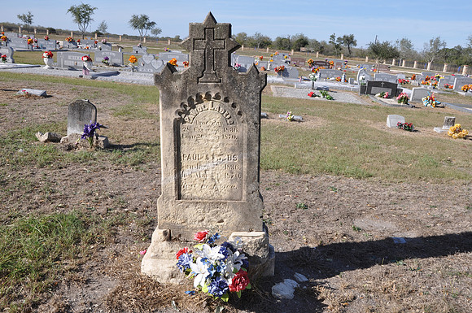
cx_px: 236
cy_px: 156
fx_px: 412
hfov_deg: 59.6
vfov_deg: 41.6
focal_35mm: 32
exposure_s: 1/125
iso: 200
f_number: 11
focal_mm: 21
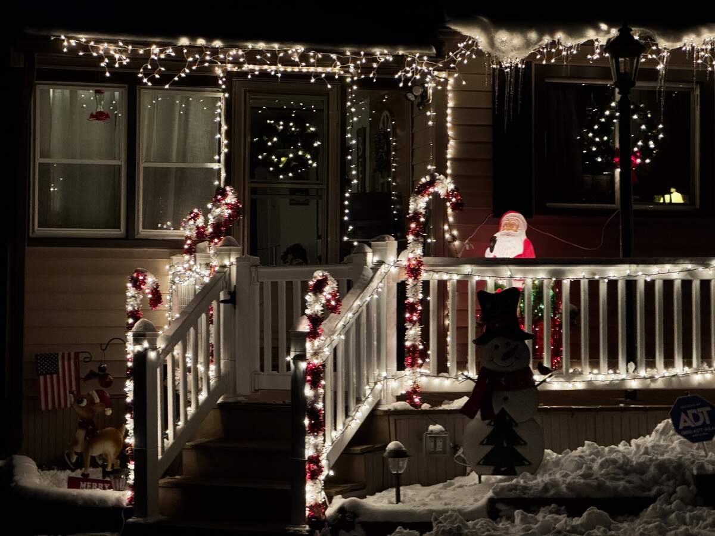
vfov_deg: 19.1
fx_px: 1590
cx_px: 358
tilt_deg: +1.3
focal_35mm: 77
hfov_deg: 25.3
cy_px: 268
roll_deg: -0.1
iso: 1000
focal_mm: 9
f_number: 2.8
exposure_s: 1/30
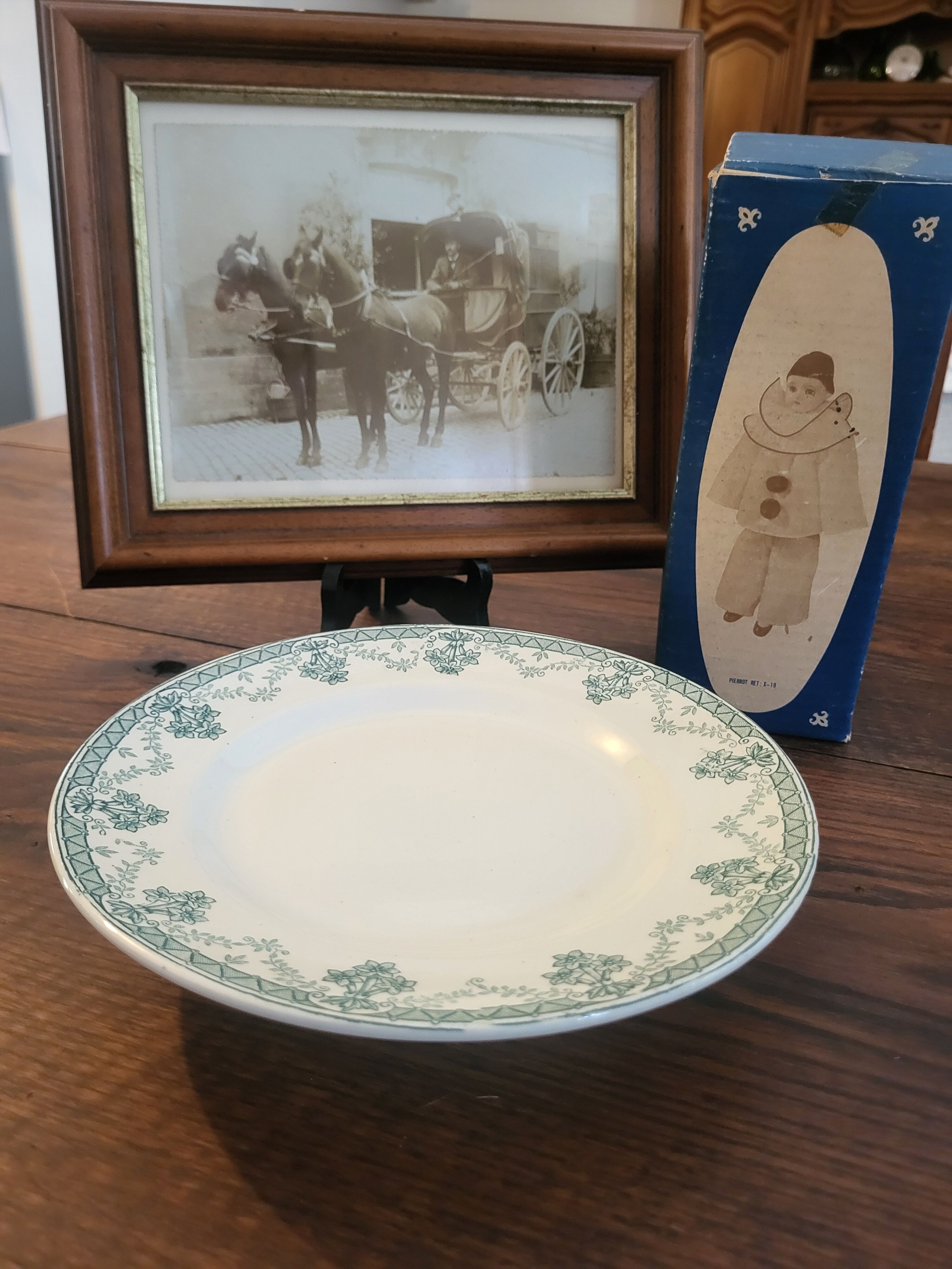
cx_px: 476
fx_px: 953
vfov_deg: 67.3
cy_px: 634
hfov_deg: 53.1
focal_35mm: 26
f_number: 1.8
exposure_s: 1/33.3
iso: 640
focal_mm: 5.4
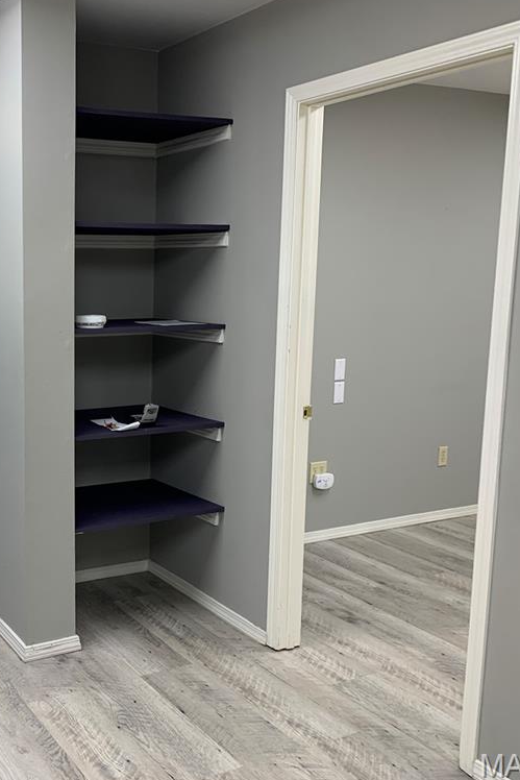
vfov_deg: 51.9
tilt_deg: -7.6
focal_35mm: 37
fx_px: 801
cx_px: 51
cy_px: 387
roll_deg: +1.8
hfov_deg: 34.0
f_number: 1.8
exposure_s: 1/60
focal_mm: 4.25
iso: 50
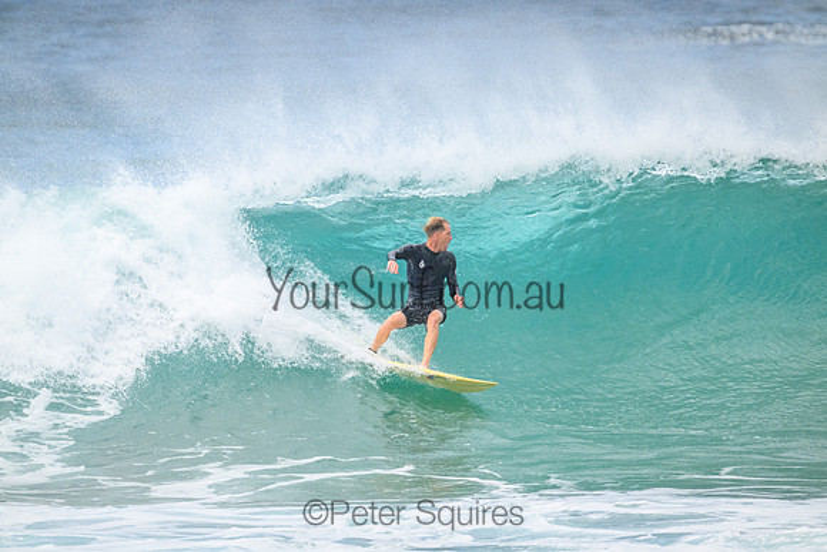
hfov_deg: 2.6
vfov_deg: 1.7
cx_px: 414
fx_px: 18381
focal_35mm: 800
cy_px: 276
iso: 2000
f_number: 11
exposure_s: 1/3200
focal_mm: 800
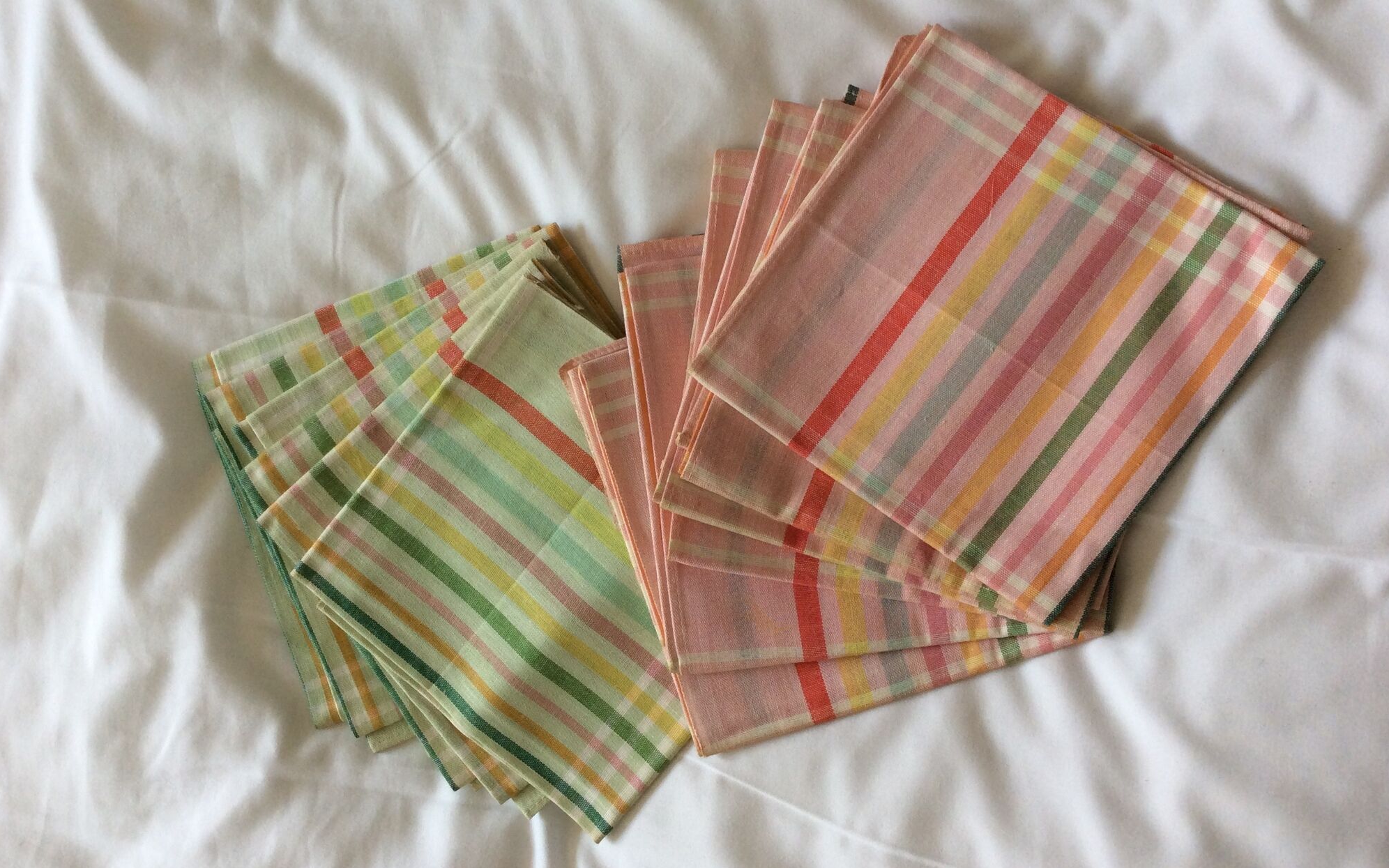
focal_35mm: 34
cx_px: 694
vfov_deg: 37.3
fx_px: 1287
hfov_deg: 56.7
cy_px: 409
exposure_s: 1/100
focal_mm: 3.3
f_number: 2.4
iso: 50
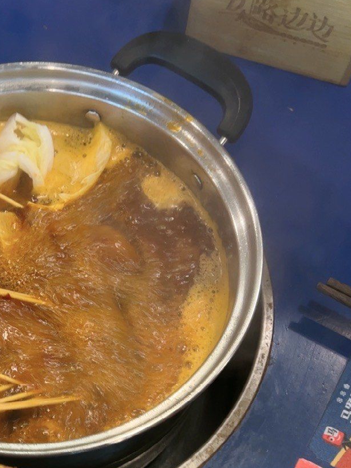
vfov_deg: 18.9
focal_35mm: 104
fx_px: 1406
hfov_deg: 14.1
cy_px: 242
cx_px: 48
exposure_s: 1/50
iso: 160
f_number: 1.5
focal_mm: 5.7
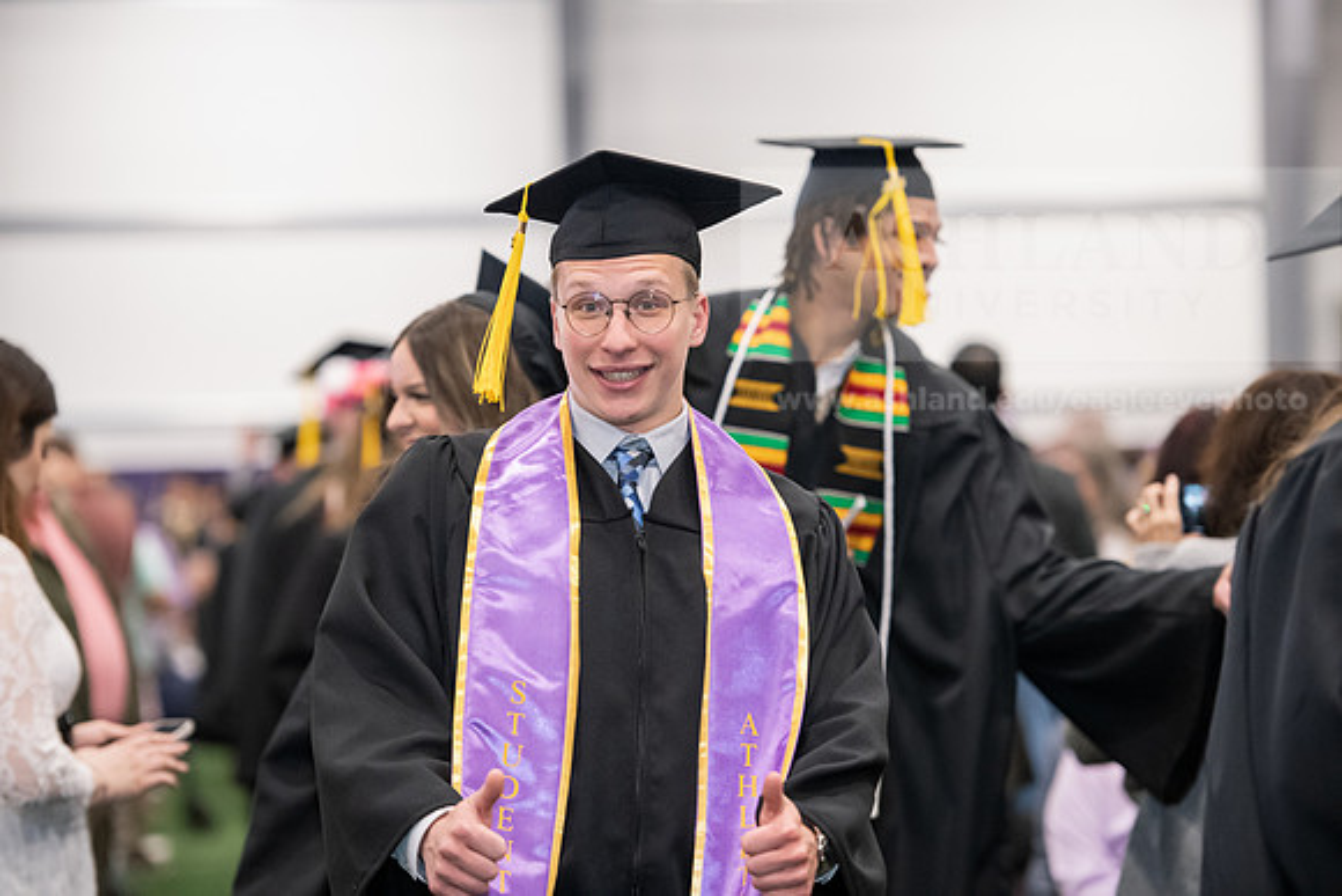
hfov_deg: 14.7
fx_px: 5220
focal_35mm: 140
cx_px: 671
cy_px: 448
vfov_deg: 9.8
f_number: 3.2
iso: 3200
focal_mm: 140
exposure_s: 1/200
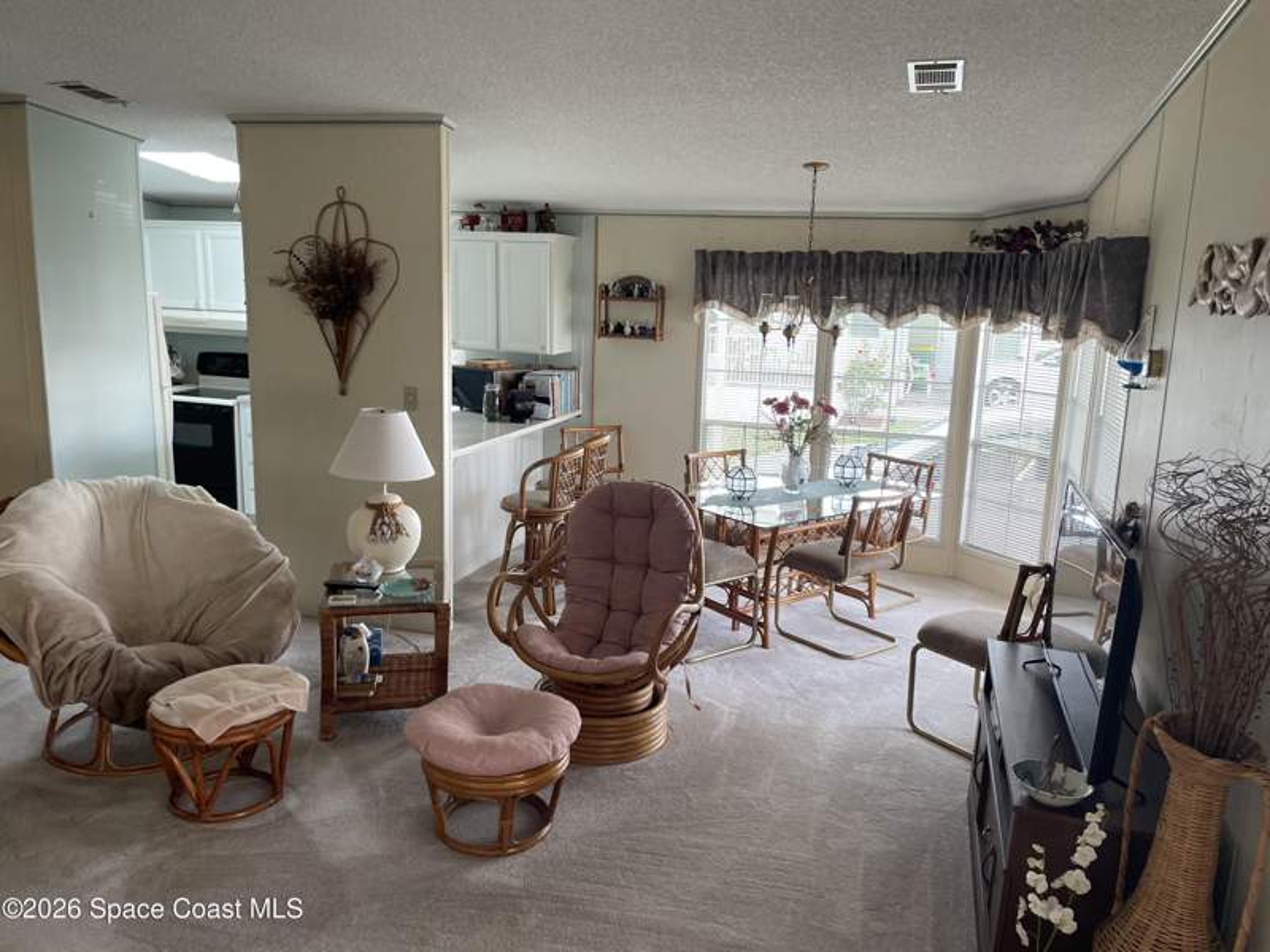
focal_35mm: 26
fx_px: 954
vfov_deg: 53.1
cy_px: 476
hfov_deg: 67.3
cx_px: 635
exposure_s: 1/121
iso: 125
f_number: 1.6
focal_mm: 4.2
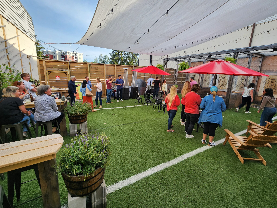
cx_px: 139
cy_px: 100
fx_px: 112
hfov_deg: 102.1
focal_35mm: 14
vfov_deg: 85.6
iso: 50
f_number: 2.2
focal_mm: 2.2
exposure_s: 1/437
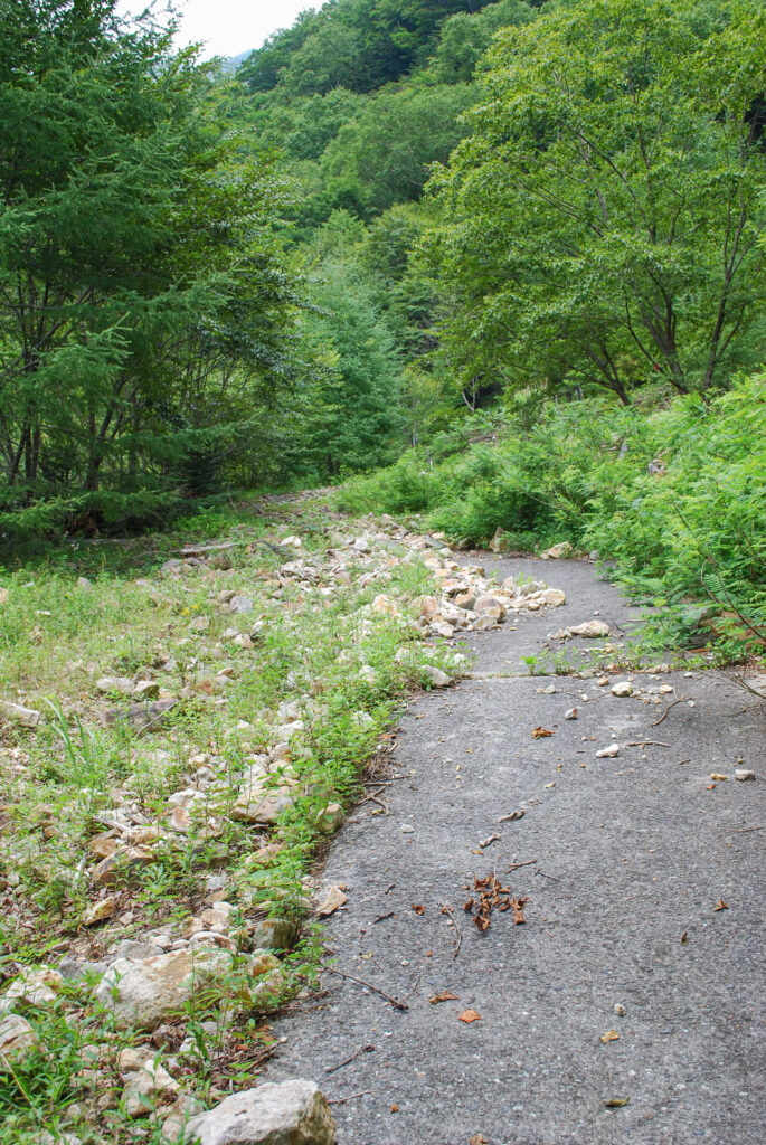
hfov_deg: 34.3
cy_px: 572
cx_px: 383
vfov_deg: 49.5
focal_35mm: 39
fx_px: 1242
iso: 200
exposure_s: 1/60
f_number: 7.1
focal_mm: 26
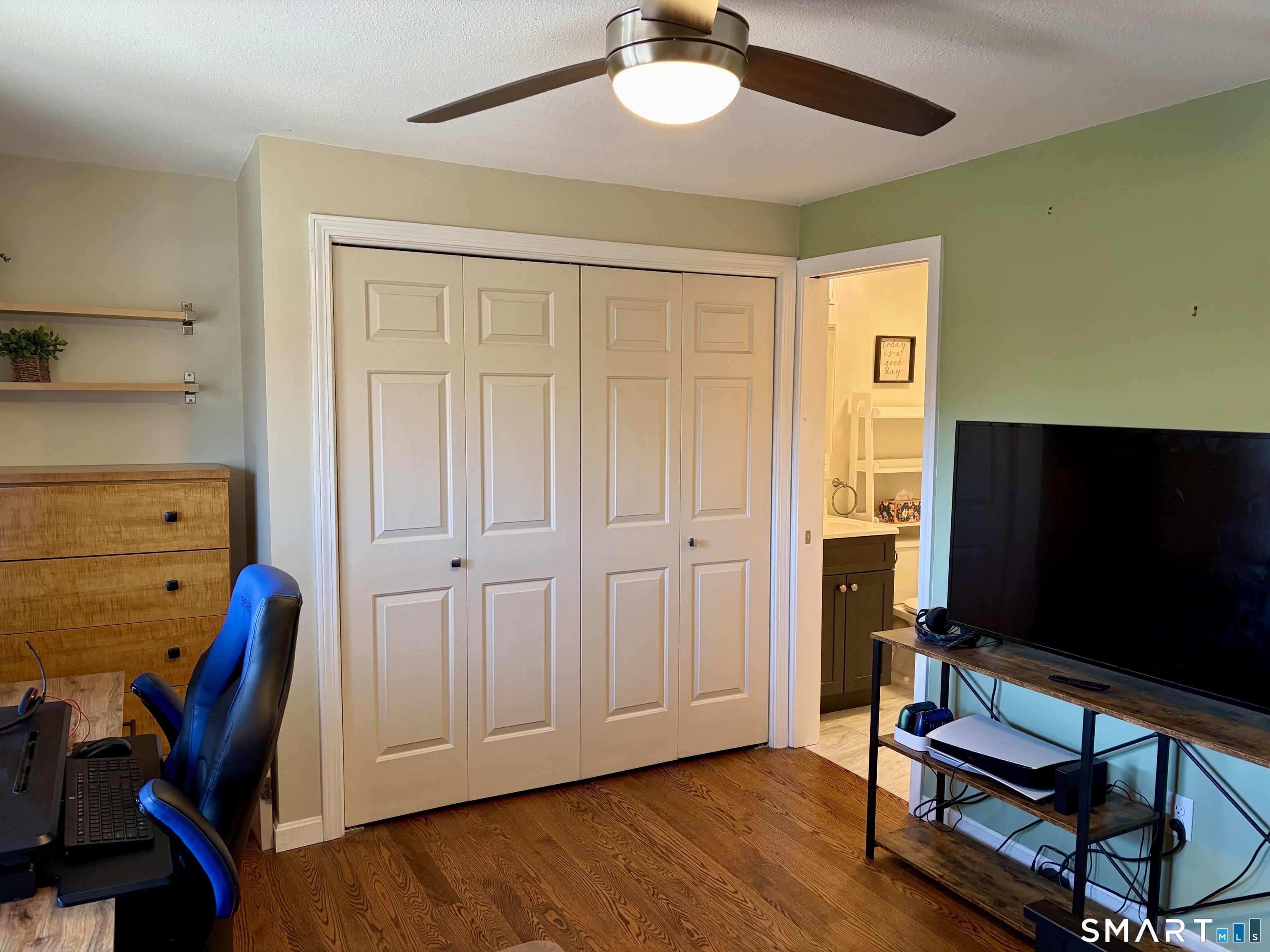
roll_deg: +0.4
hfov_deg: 67.3
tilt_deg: -4.3
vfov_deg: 53.1
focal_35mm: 26
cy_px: 476
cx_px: 635
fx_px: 954
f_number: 1.6
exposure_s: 1/60
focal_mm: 5.96
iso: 125
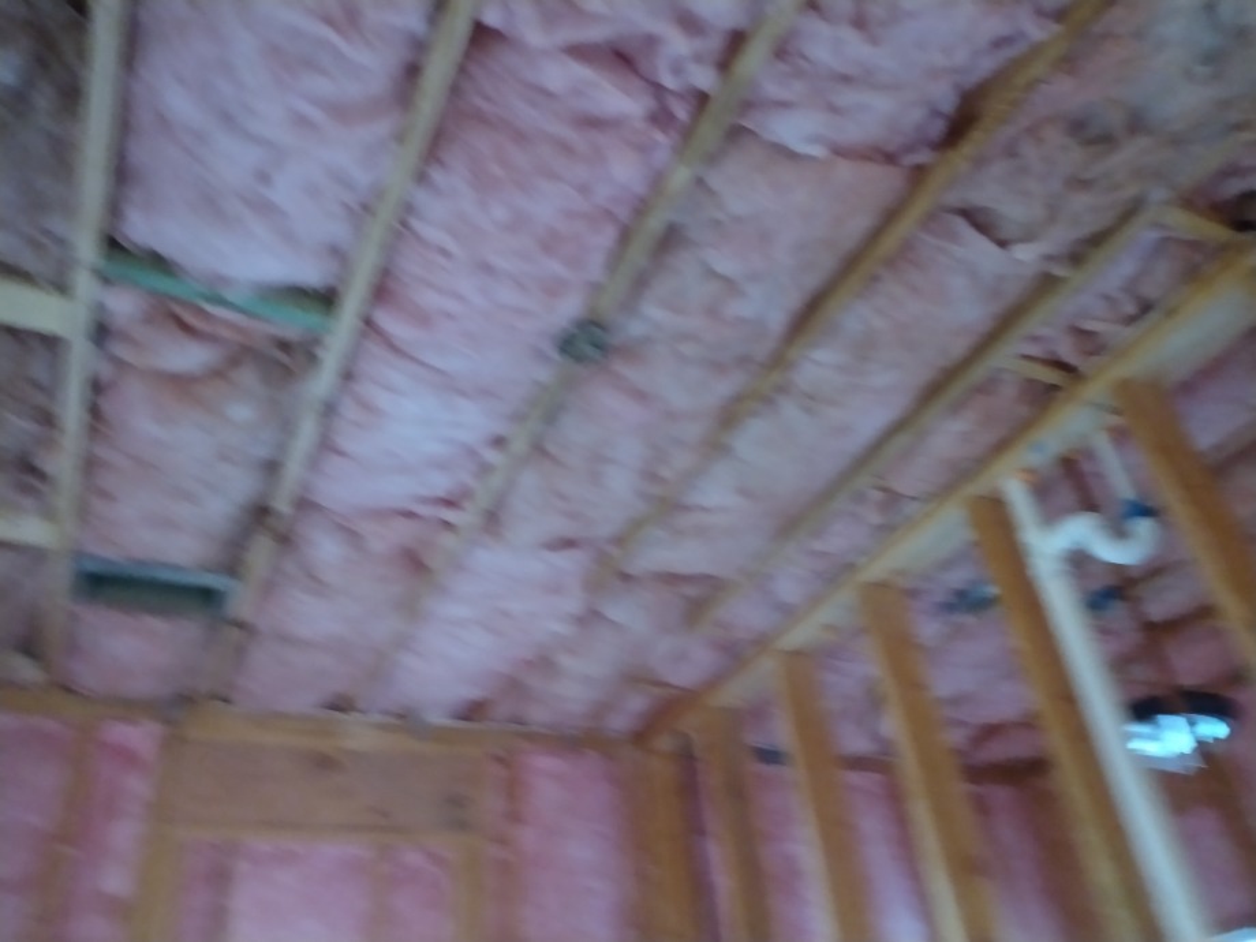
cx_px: 628
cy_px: 471
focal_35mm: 20
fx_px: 726
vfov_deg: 66.0
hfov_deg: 81.7
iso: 1575
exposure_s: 1/17
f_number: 2
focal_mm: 3.54
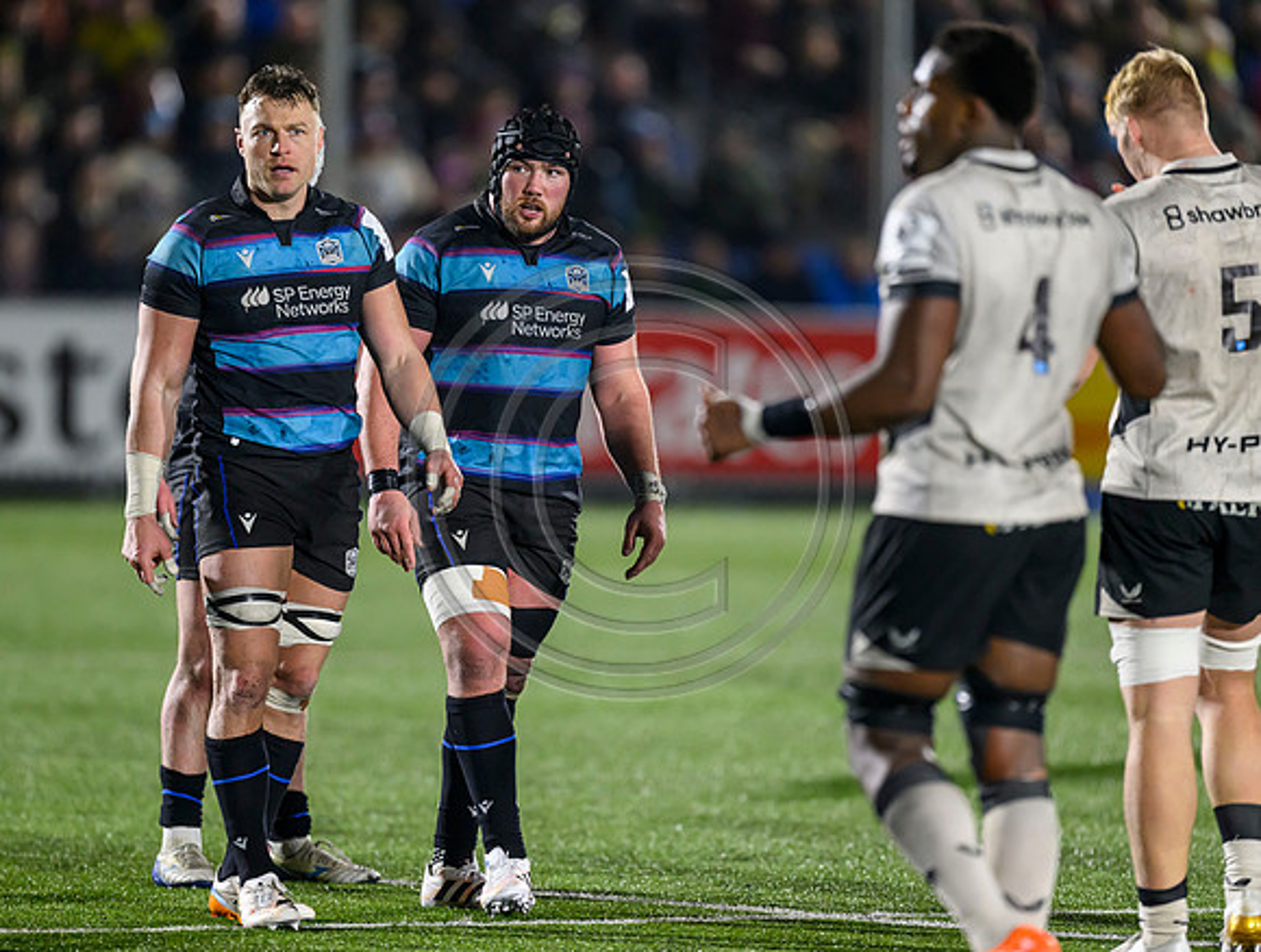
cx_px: 517
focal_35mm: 453
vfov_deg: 3.3
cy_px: 456
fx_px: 16542
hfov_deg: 4.4
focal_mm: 400
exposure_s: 1/1600
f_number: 3.2
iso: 4000
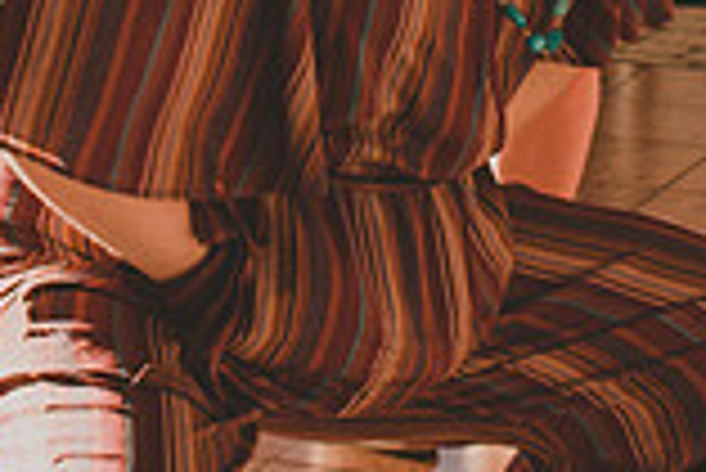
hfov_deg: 10.9
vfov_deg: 7.2
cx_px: 193
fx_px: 3690
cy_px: -294
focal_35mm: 188
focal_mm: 34
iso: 220
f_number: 5.6
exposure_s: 1/125
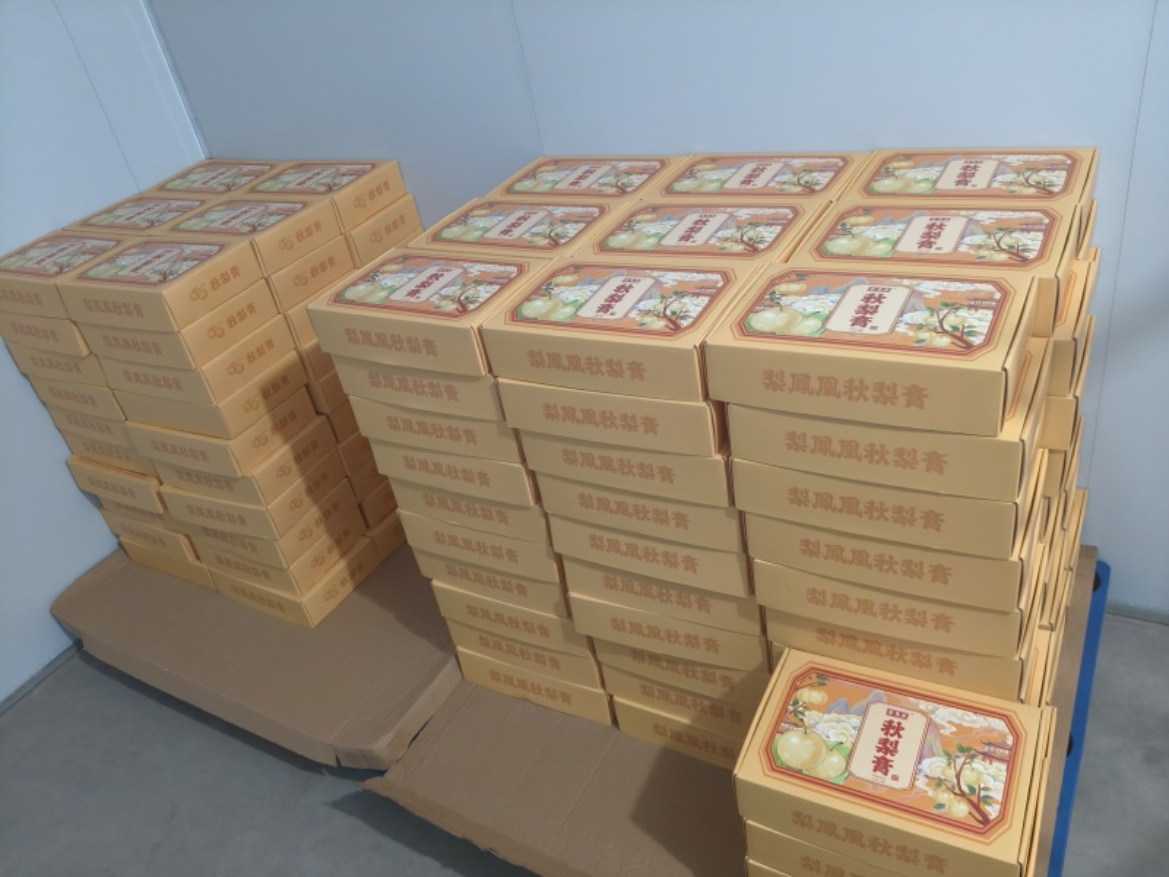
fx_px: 878
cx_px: 584
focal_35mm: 26
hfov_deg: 67.3
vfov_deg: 53.1
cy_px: 438
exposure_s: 1/50.1
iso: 1250
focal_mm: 4.84
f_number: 1.8
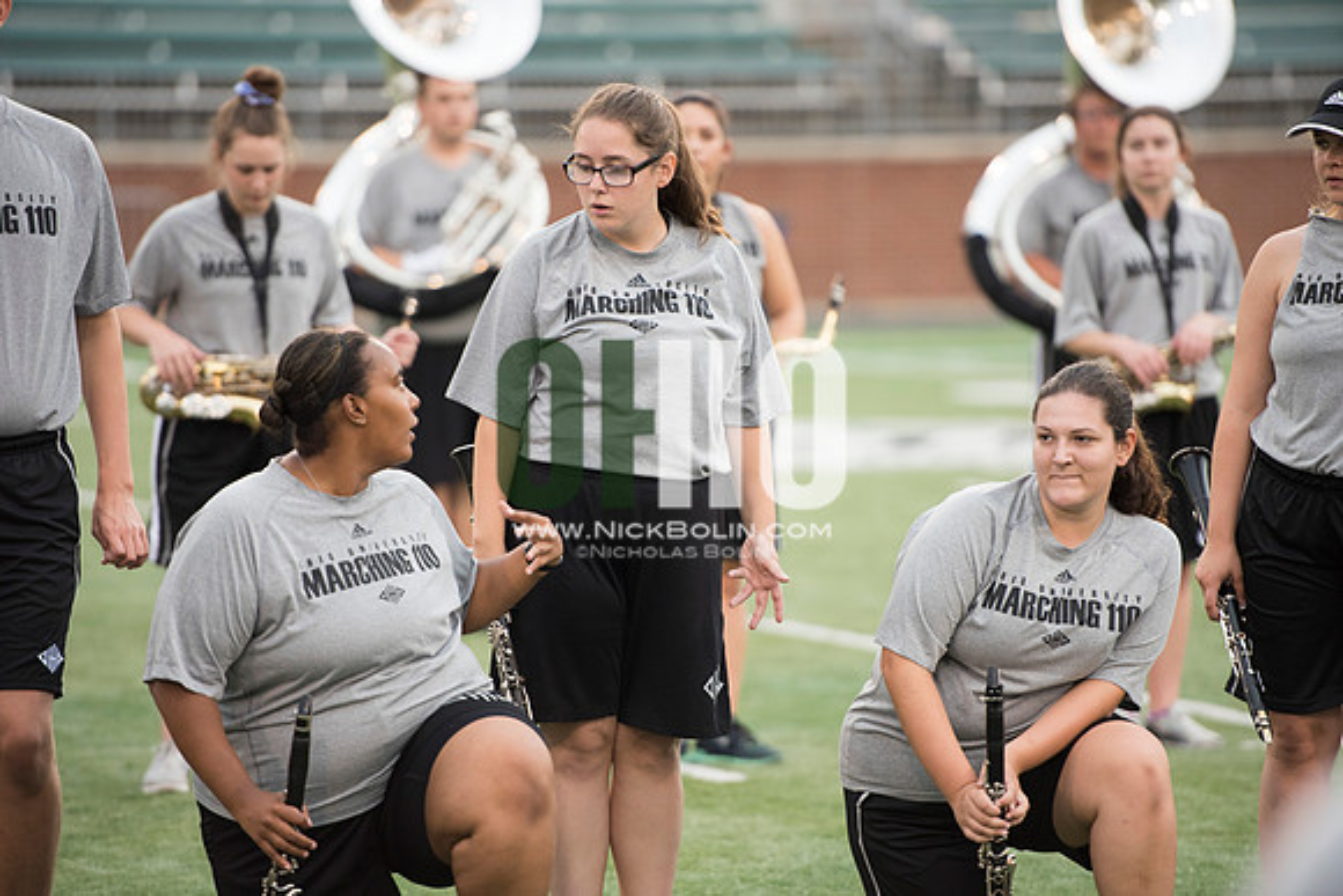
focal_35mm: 200
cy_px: 448
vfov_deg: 6.9
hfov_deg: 10.3
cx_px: 672
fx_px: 7463
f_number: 2.8
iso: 1000
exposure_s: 1/1250
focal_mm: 200
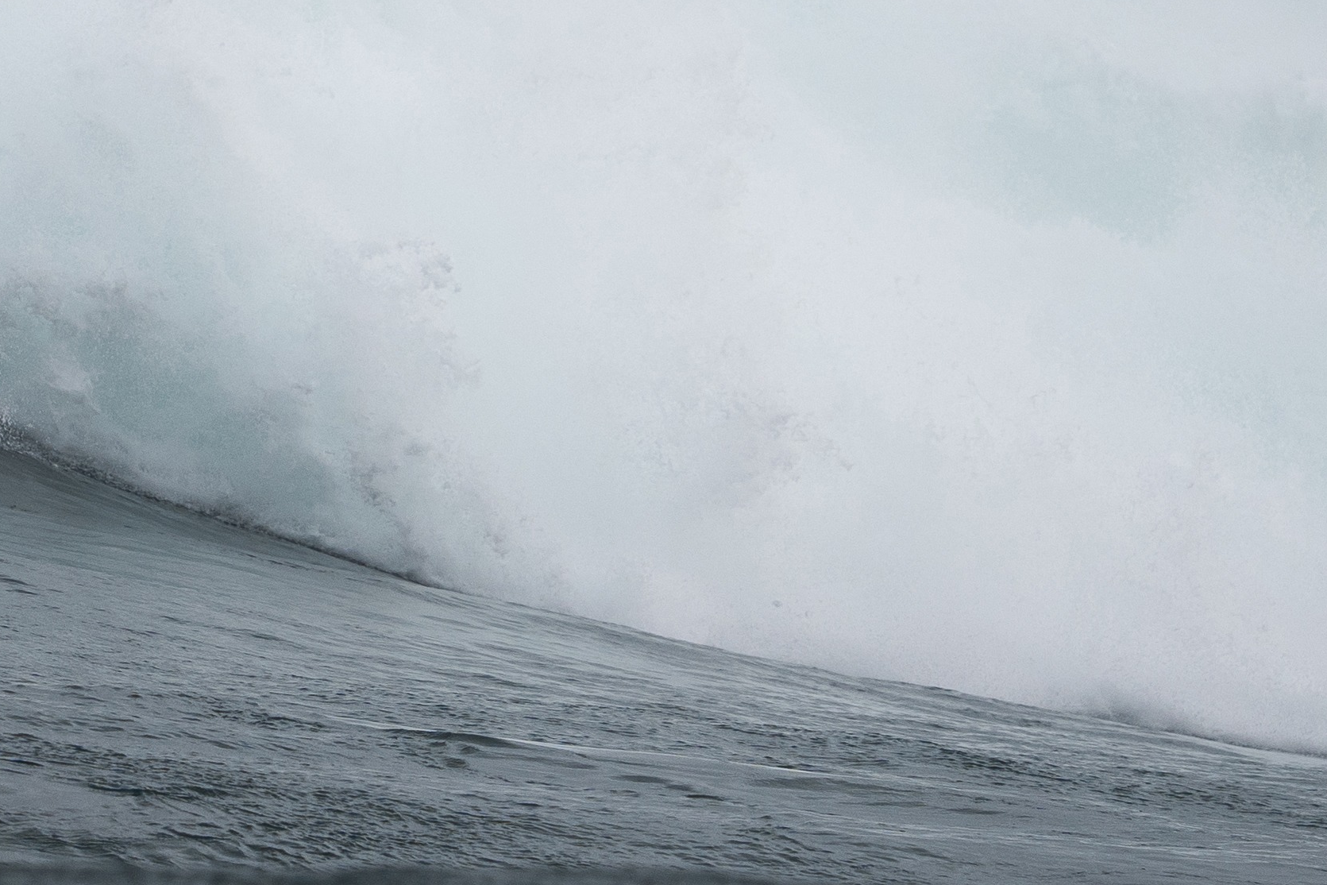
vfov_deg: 1.3
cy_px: 84
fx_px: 39696
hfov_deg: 1.9
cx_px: 237
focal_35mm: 1077
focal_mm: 300
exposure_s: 1/3200
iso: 250
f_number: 2.8
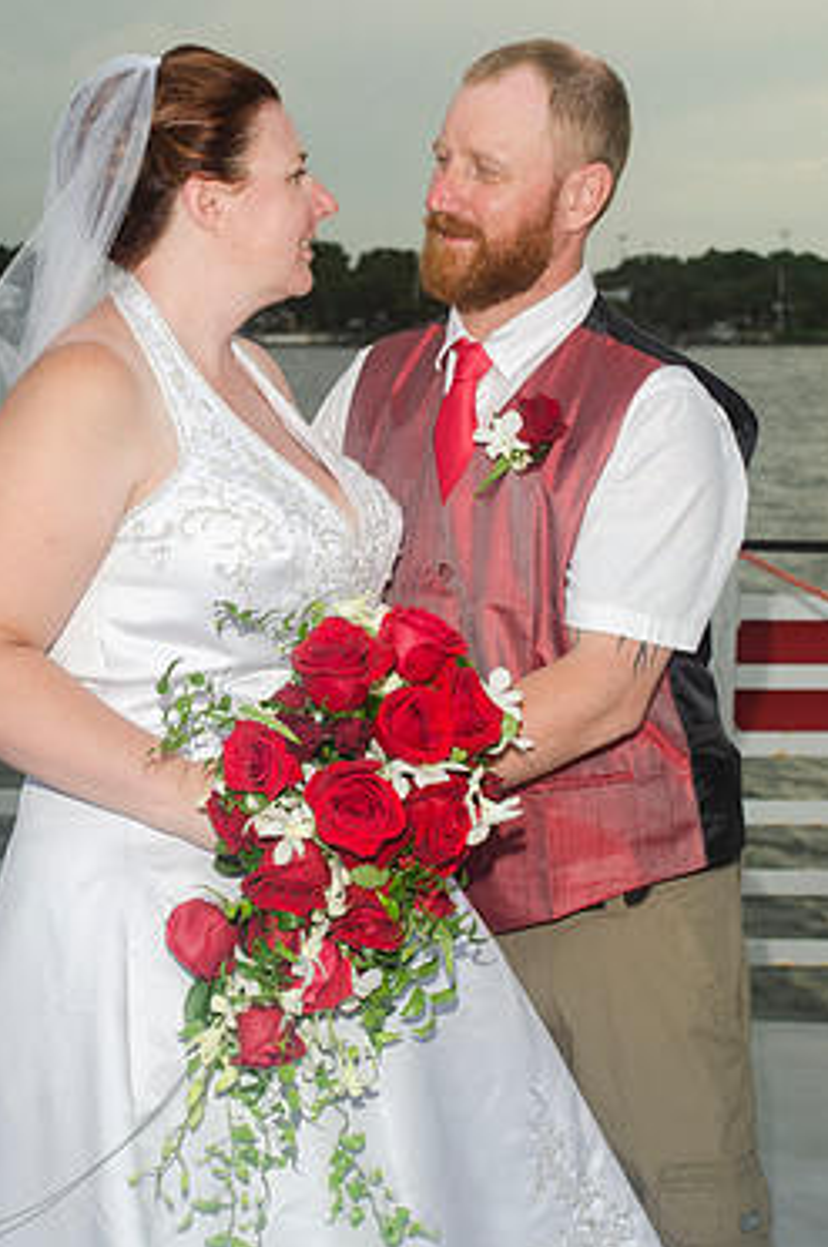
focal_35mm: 87
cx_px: 355
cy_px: 563
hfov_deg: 15.7
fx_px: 3010
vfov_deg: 23.4
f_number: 7.1
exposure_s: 1/250
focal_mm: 48
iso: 100
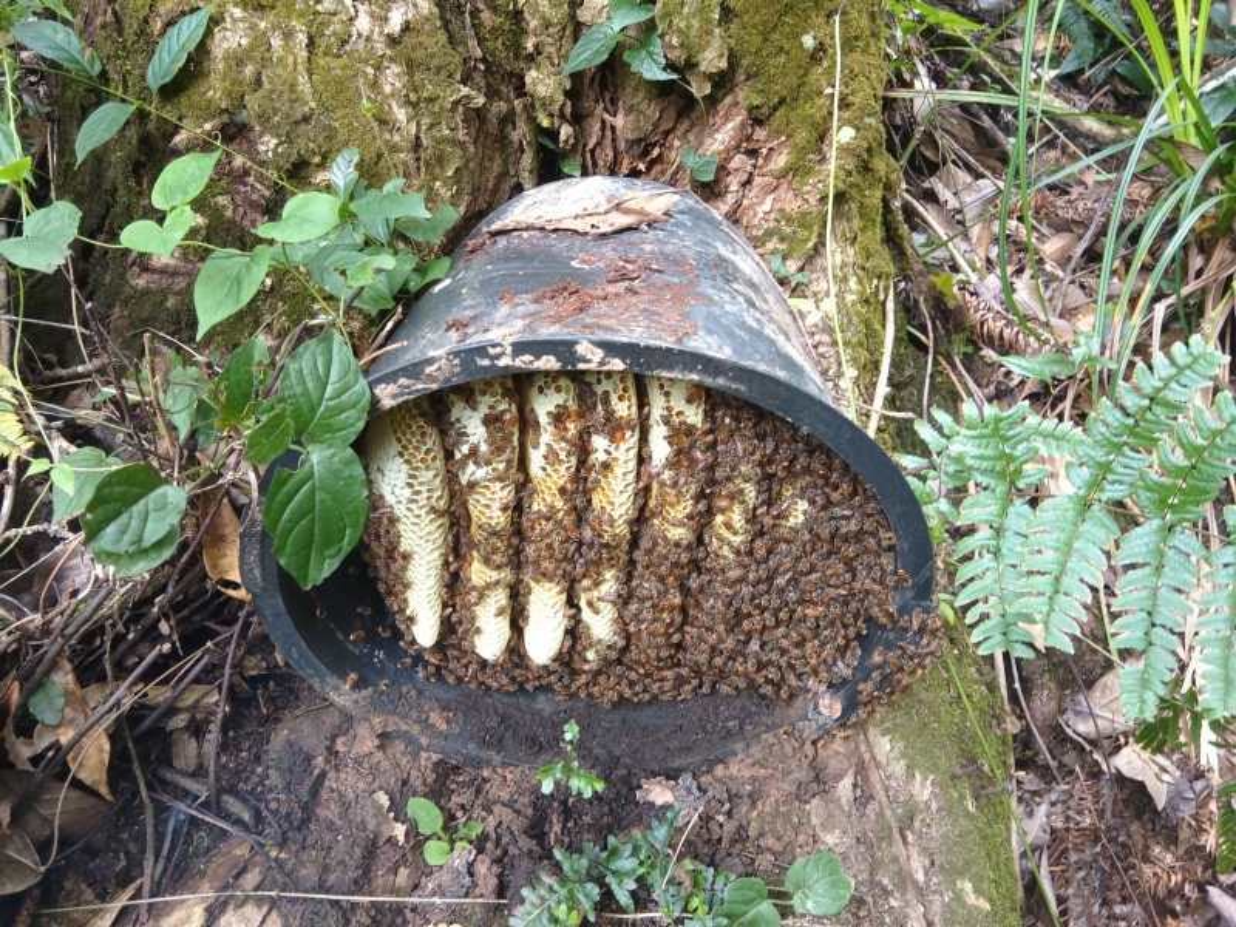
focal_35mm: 27
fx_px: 964
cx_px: 618
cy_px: 464
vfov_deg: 51.4
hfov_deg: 65.3
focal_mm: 3.66
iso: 663
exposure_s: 1/20
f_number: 2.2
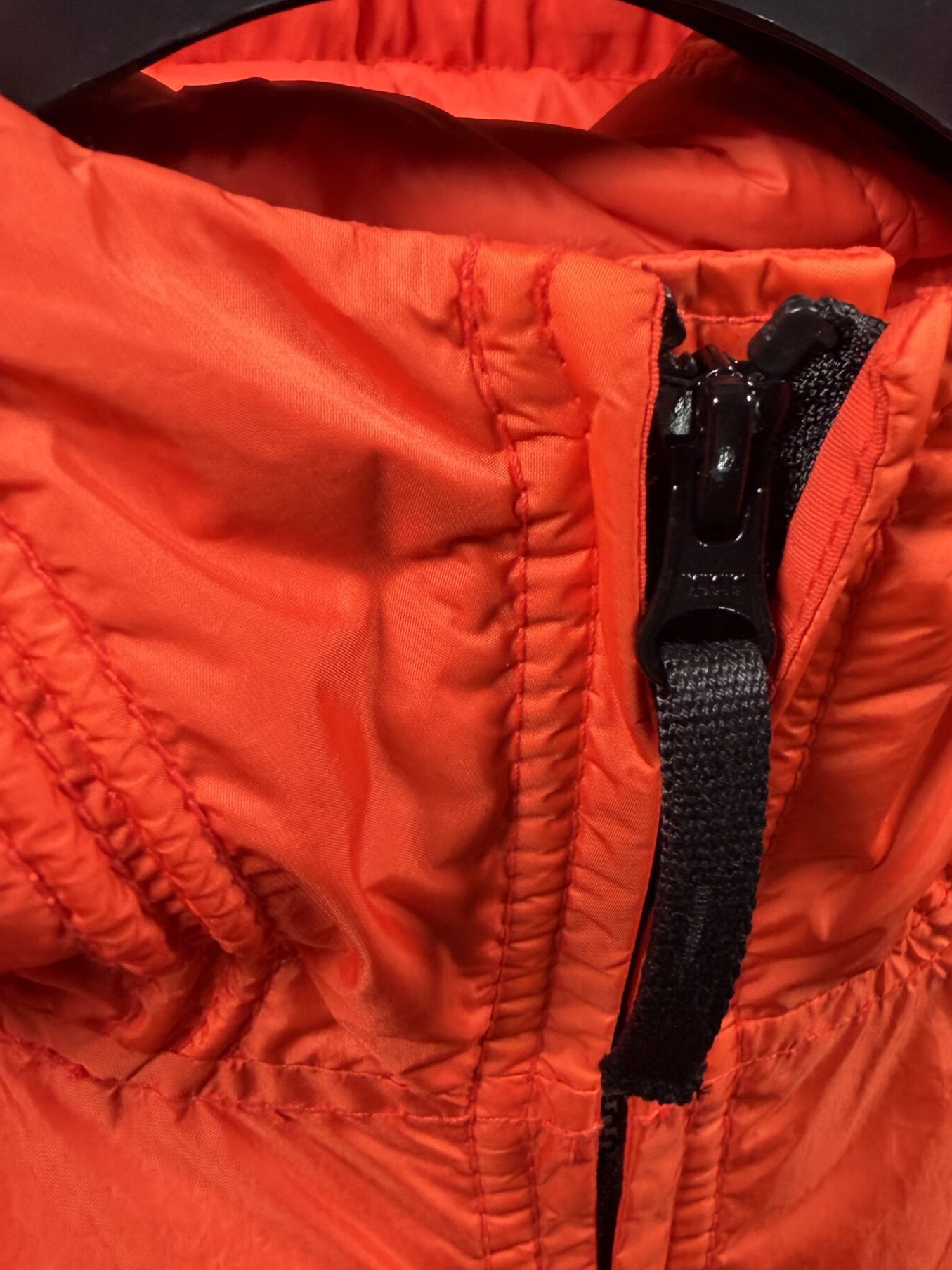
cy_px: 607
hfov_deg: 41.0
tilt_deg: -16.1
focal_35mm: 34
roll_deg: +0.2
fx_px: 1247
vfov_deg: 53.9
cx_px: 671
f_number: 2.2
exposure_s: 1/55
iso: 400
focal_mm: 2.22
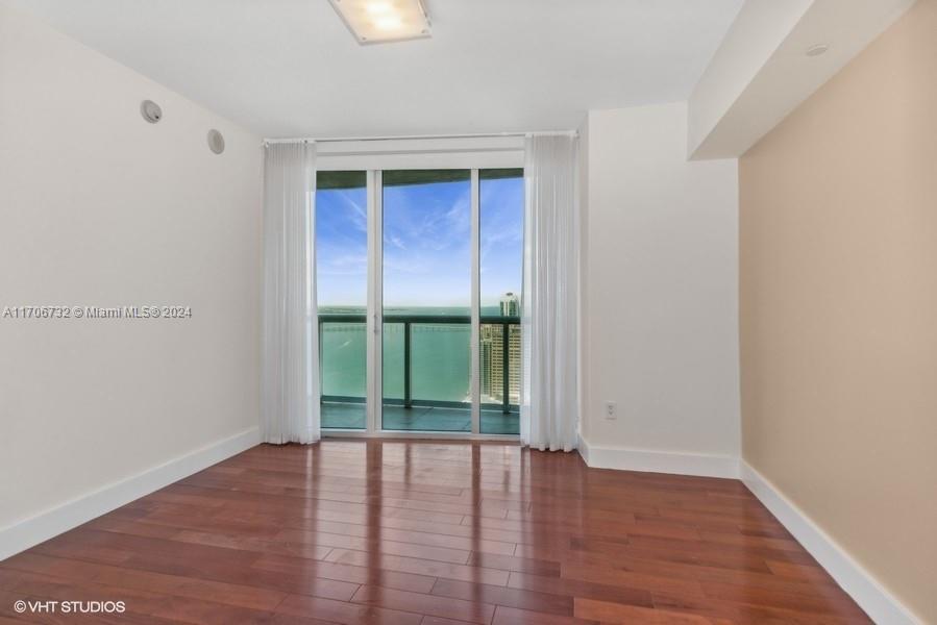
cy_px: 312
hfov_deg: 93.3
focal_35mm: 17
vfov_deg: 70.5
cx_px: 468
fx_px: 443
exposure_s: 1/40
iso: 200
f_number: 8
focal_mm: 17
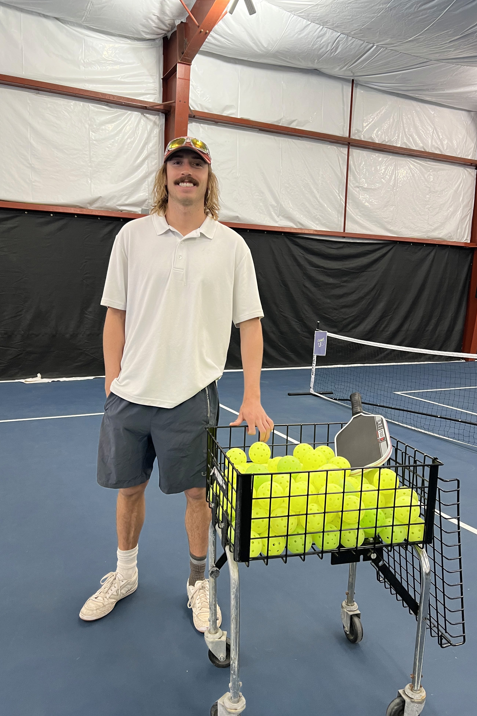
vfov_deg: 65.5
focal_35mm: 28
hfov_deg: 46.4
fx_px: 556
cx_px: 245
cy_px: 369
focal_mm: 5.7
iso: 160
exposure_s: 1/60
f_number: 1.5
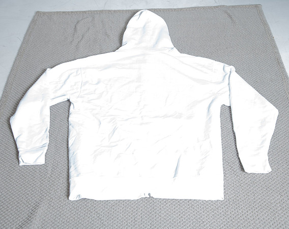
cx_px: 141
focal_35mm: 49
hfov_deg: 38.0
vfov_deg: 30.5
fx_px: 420
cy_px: 114
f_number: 9
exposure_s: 1/125
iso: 2500
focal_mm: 44
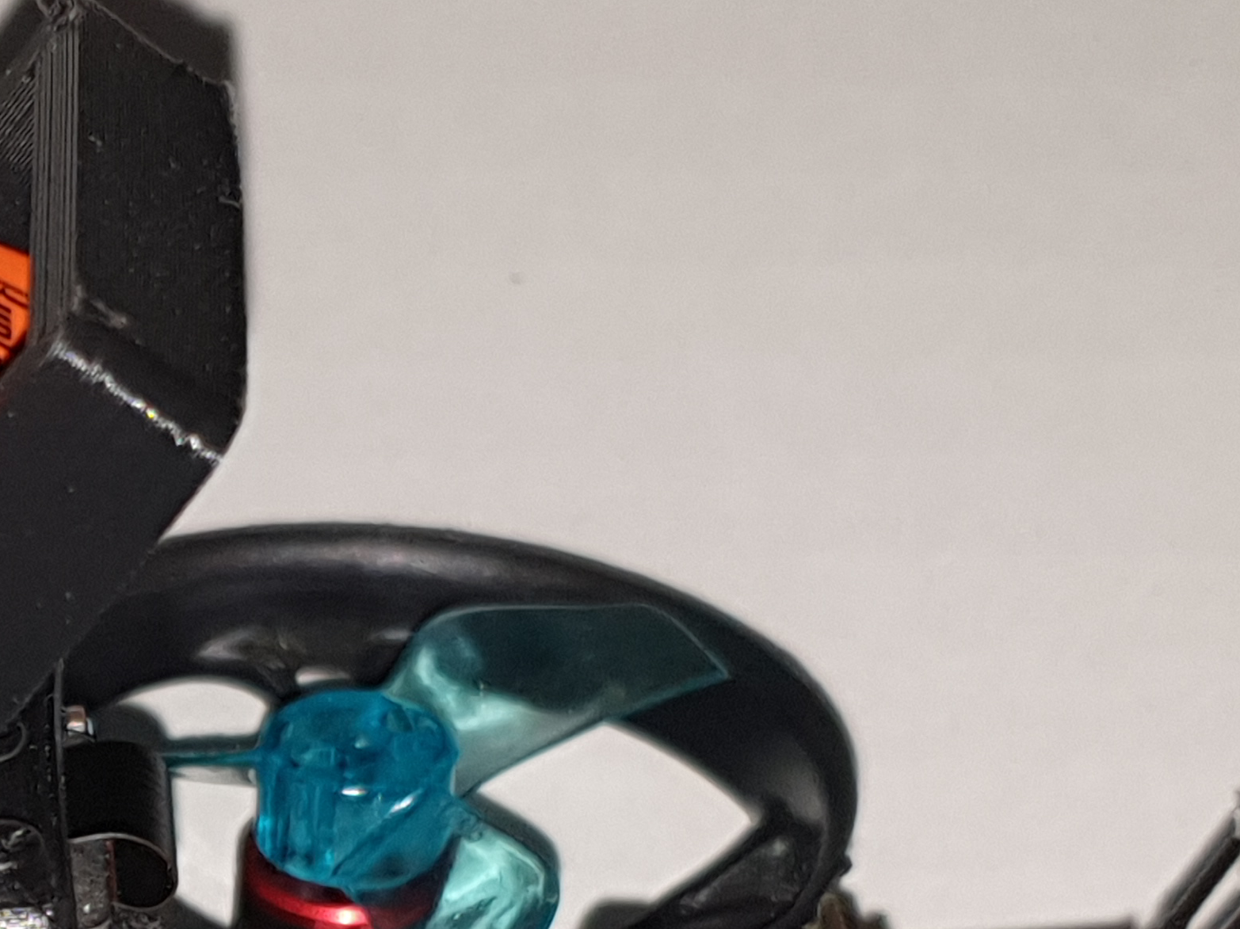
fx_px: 2399
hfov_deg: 25.7
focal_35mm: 67
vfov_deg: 20.9
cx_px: -277
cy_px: 1018
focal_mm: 4.3
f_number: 1.5
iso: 50
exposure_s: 1/192
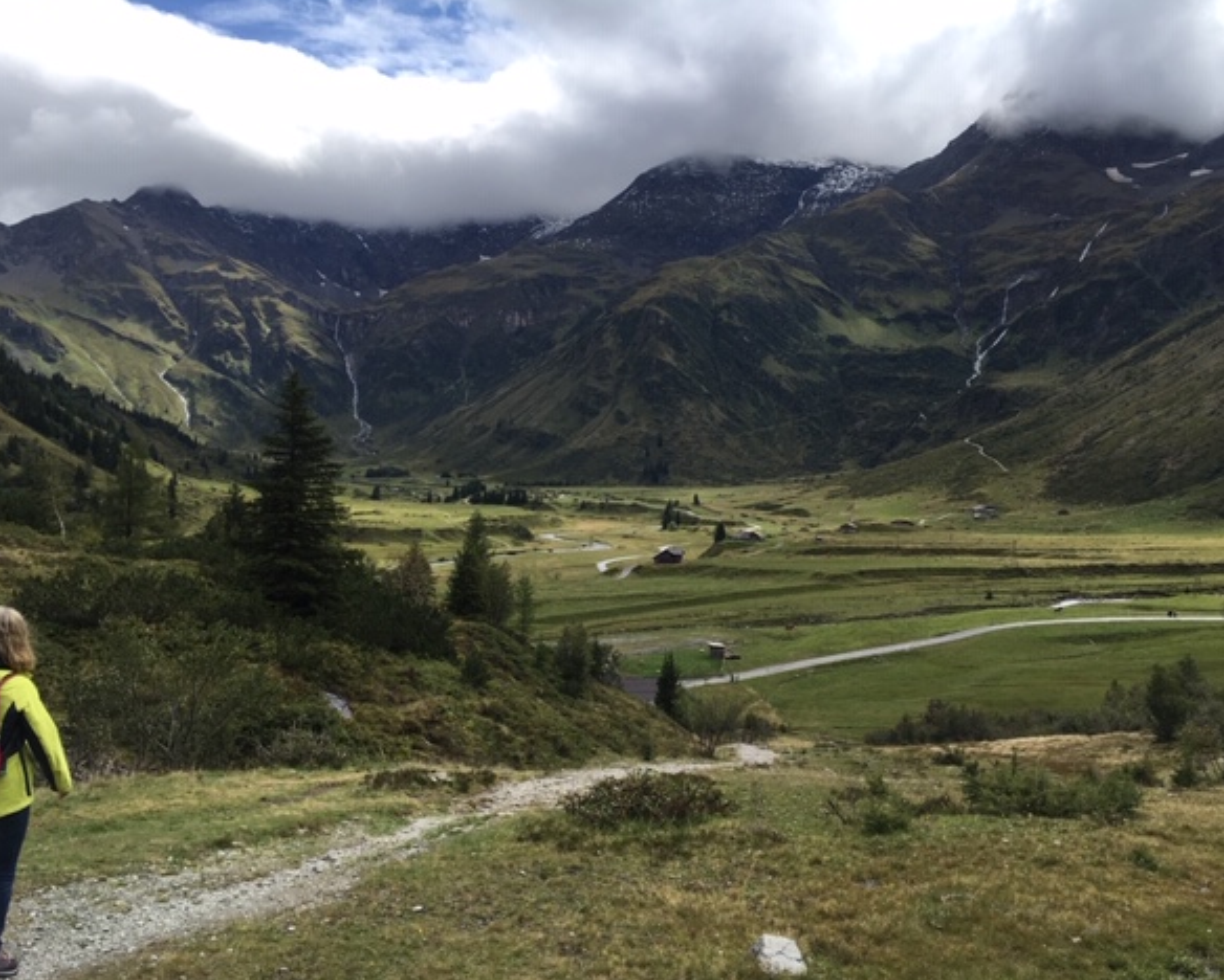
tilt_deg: -1.0
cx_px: 662
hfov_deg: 57.1
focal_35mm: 31
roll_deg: -0.7
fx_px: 1124
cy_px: 492
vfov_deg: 47.2
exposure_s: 1/1570
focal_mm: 4.15
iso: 25
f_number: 2.2
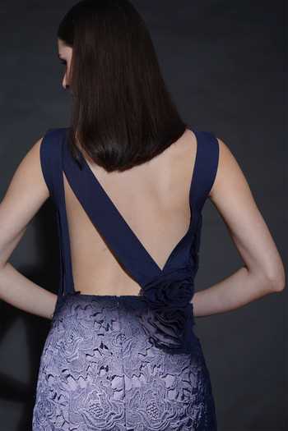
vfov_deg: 28.8
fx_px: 840
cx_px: 144
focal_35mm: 70
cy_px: 216
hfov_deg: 19.5
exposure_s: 1/160
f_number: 2.8
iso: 640
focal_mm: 70
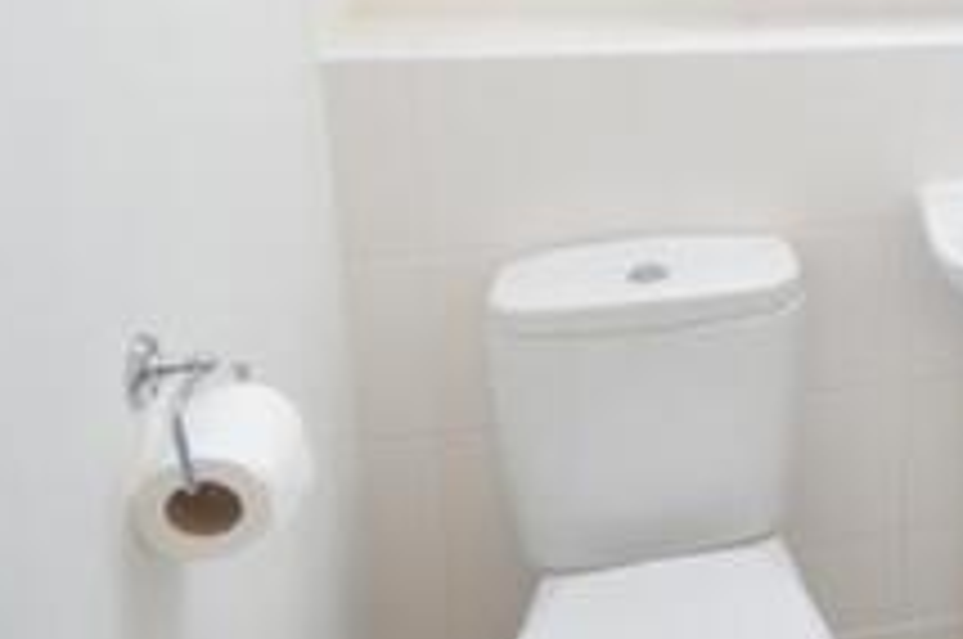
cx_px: 1130
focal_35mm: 46
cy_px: 36
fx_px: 1229
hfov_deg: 34.9
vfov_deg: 27.8
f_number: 3.5
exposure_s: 1/15
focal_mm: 10
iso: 200
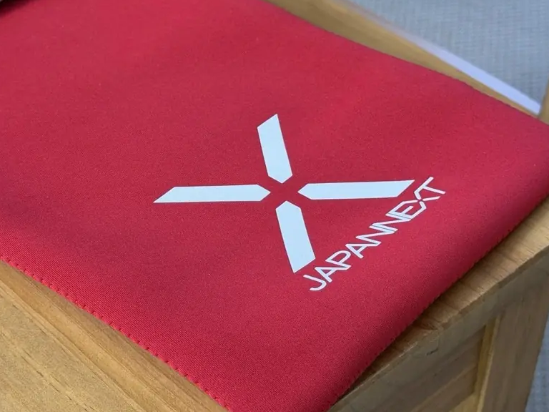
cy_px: 162
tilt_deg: -39.0
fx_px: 1189
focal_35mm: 75
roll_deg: +1.6
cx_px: 173
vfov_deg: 19.6
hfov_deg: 25.8
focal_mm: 6.76
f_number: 1.78
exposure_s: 1/121
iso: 80
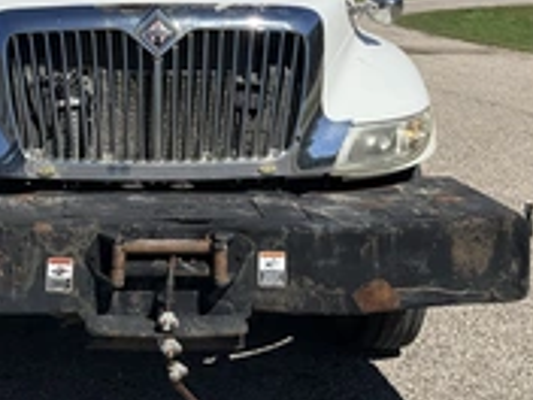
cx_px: 142
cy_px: -39
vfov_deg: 21.2
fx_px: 1016
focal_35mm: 66
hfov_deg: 29.0
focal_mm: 3
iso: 25
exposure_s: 1/2538
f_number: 1.8
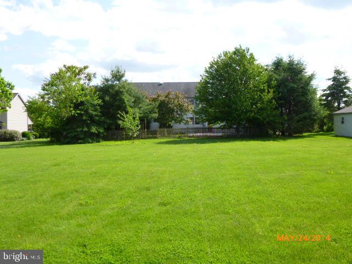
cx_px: 176
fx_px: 366
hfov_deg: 51.4
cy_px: 132
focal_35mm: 36
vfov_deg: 39.7
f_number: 3.6
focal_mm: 6.5
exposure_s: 1/500
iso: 100
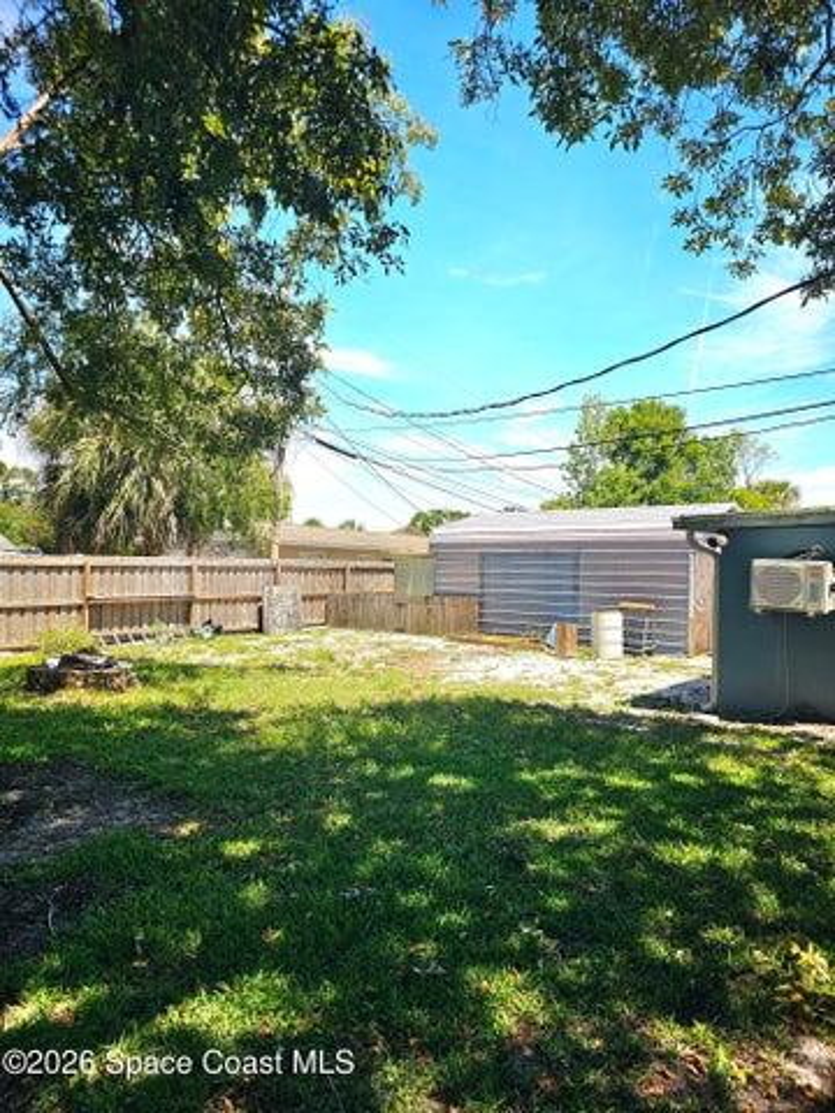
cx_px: 418
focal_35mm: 23
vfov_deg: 73.9
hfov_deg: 58.9
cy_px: 556
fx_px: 740
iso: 10
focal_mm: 6.3
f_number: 1.7
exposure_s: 1/455
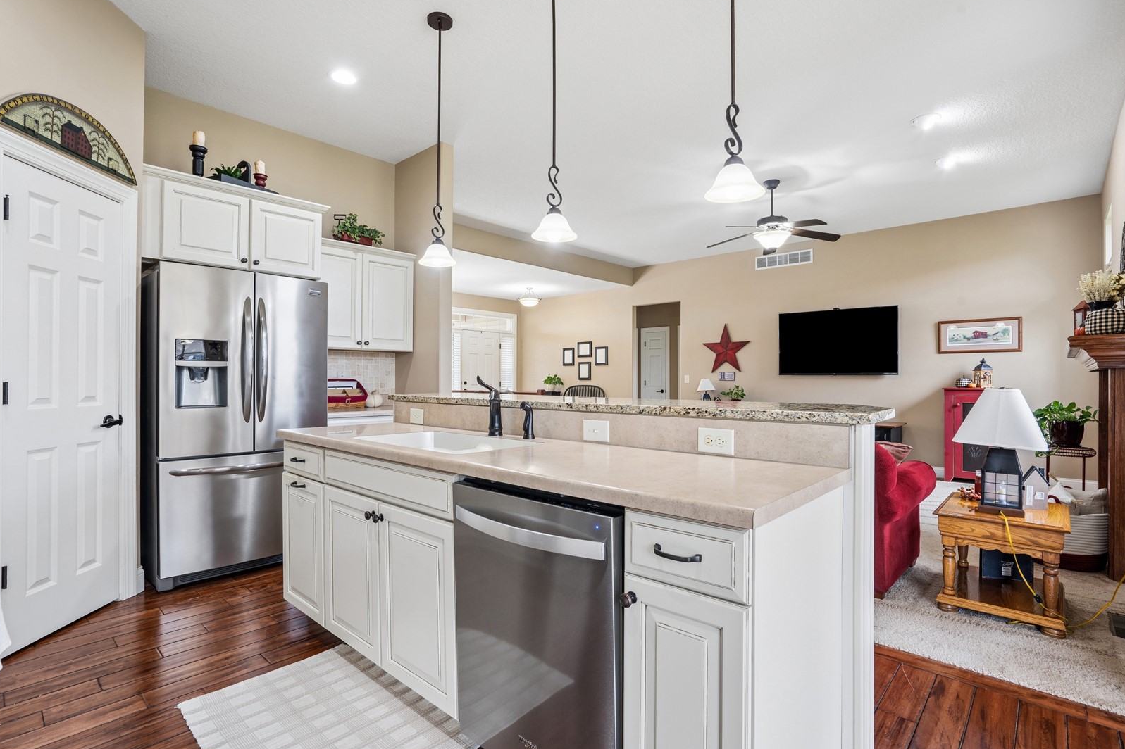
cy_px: 376
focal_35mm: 17
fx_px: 531
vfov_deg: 70.4
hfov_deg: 93.3
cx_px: 565
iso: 100
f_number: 10
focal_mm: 16
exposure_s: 1/2
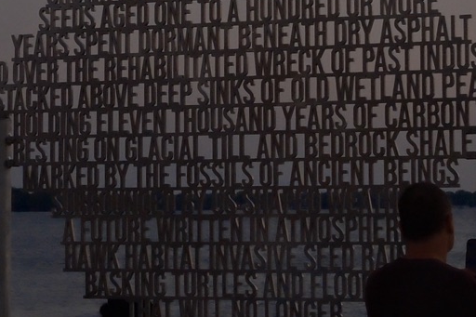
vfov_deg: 11.1
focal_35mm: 123
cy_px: 129
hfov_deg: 16.7
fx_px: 1626
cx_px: 220
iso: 1250
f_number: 4
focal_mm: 23
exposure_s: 1/1000
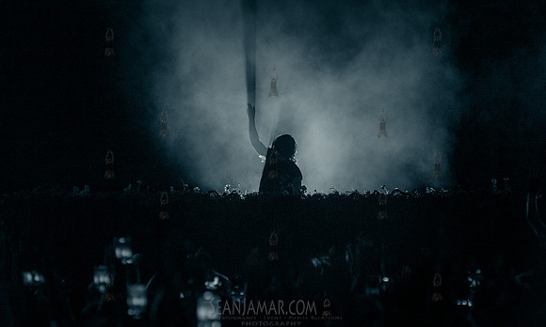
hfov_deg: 10.3
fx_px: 3033
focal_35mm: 206
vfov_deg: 6.2
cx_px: 273
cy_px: 182
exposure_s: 1/400
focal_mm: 200
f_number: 4
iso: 6400
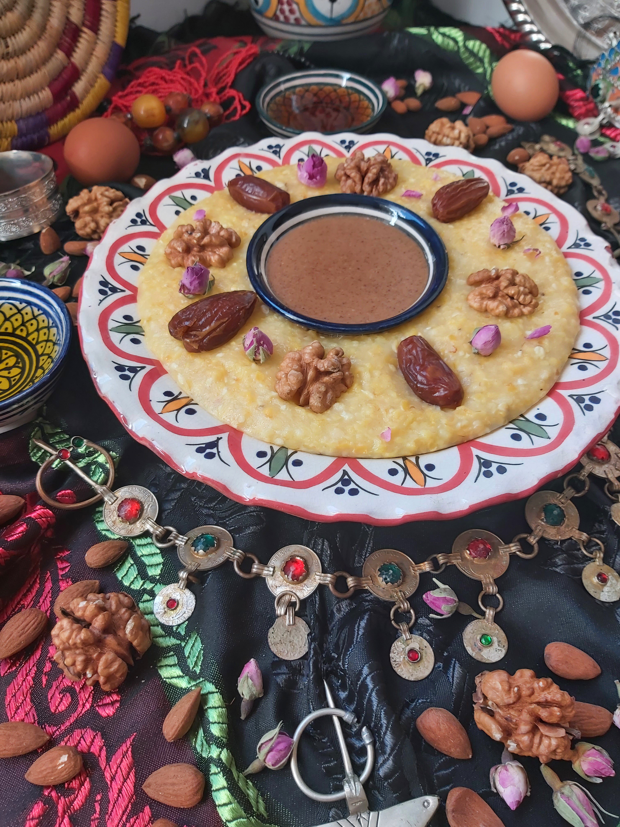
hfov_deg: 53.1
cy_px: 414
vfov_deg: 67.3
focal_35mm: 26
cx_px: 310
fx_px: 621
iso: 64
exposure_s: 1/100
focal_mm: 3.92
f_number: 1.7
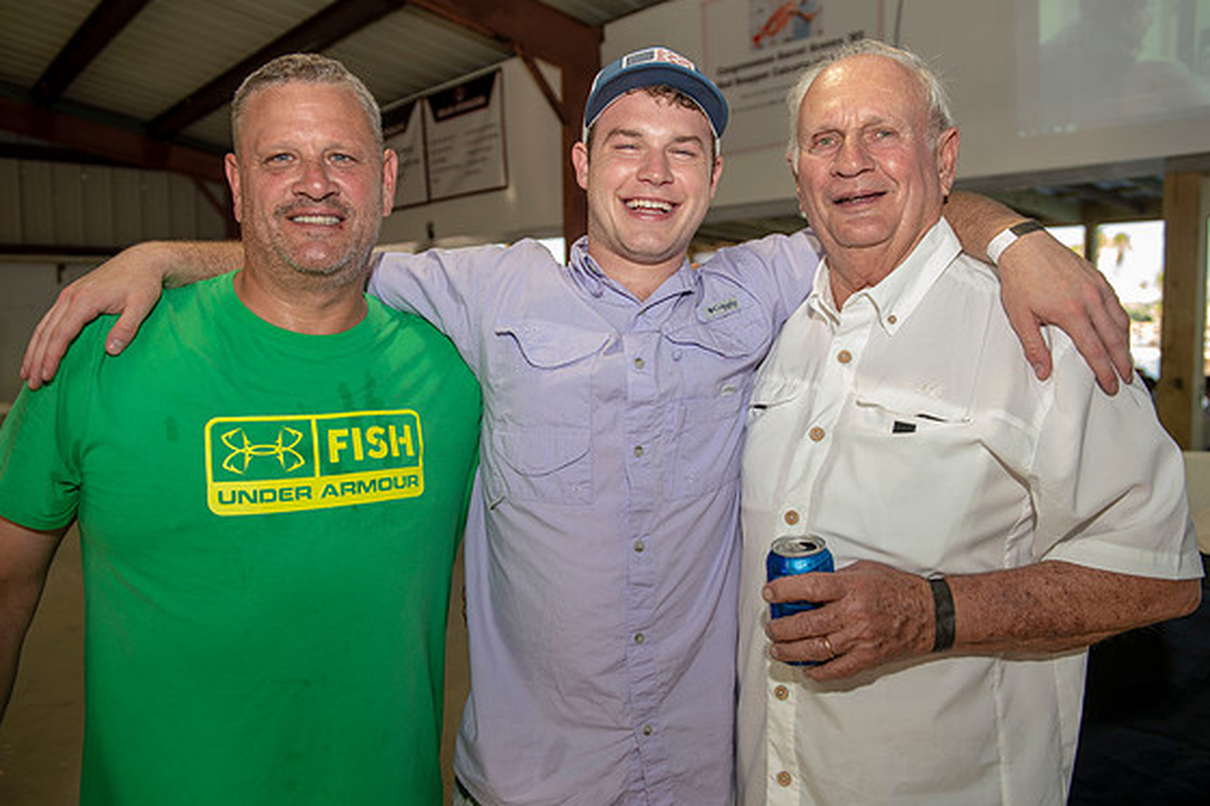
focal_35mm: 29
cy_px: 395
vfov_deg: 44.9
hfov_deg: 63.7
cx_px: 620
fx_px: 974
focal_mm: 28
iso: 50
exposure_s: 1/80
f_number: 3.5
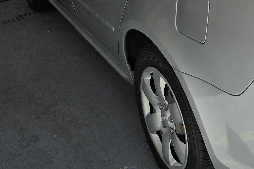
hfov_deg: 30.4
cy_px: 9
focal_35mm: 62
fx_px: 437
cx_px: 246
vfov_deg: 21.3
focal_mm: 6.3
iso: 80
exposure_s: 1/7944
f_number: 1.7
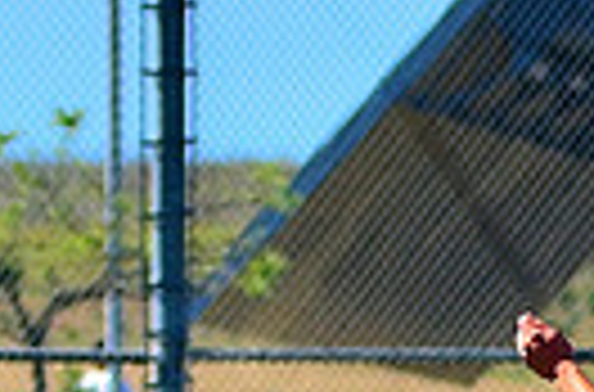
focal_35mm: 693
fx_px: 11397
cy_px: 453
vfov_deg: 2.0
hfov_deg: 3.0
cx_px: 886
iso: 250
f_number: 4
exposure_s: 1/2500
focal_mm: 105
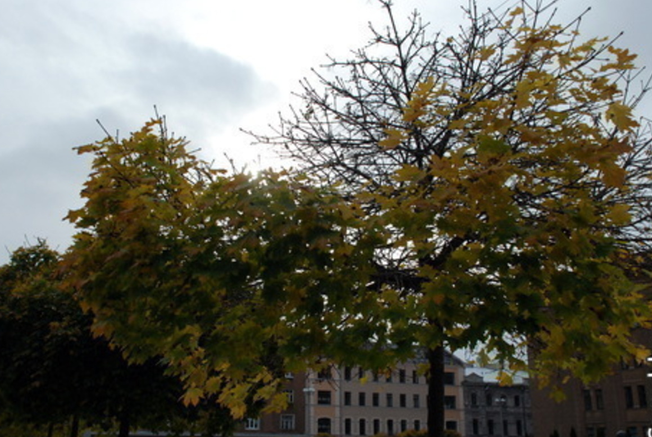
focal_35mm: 43
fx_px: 780
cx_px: 315
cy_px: 239
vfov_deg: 31.3
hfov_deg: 45.4
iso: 500
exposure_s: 1/1500
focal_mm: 26
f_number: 5.6
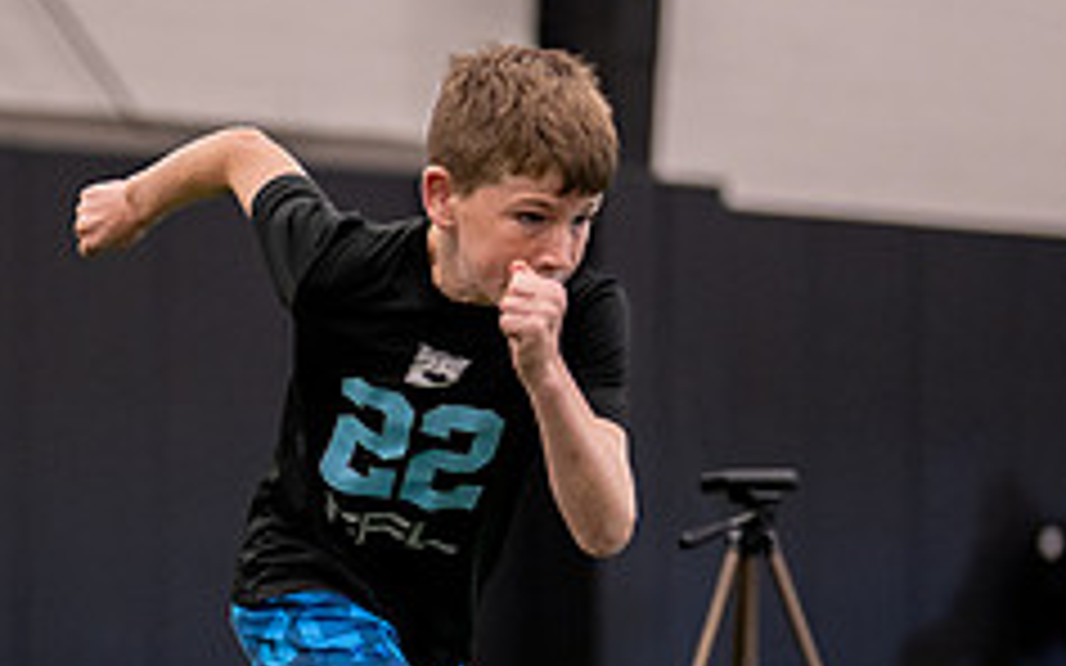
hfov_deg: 15.1
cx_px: 267
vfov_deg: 9.5
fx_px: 4008
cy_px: 578
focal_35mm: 138
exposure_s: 1/1000
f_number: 1.2
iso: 1600
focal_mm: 50
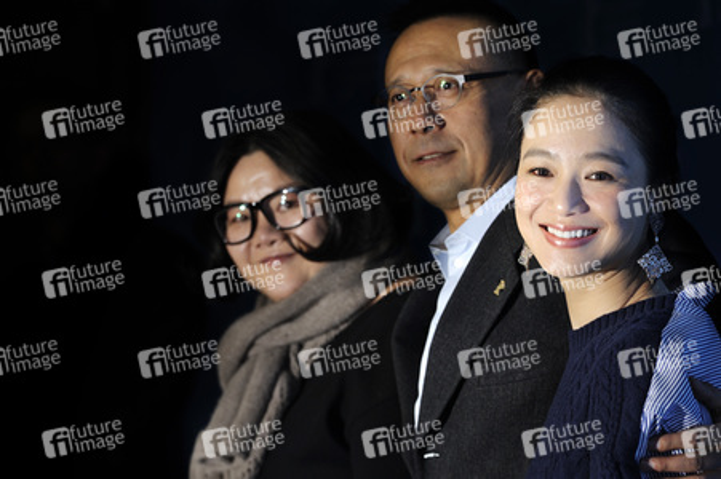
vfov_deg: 6.9
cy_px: 240
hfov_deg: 10.3
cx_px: 360
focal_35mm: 200
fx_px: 4003
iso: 200
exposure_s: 1/200
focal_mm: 200
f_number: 7.1
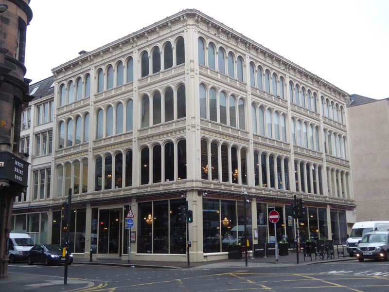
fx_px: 472
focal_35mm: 42
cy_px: 146
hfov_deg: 44.8
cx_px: 194
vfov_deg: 34.3
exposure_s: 1/125
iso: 200
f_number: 3.8
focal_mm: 7.2
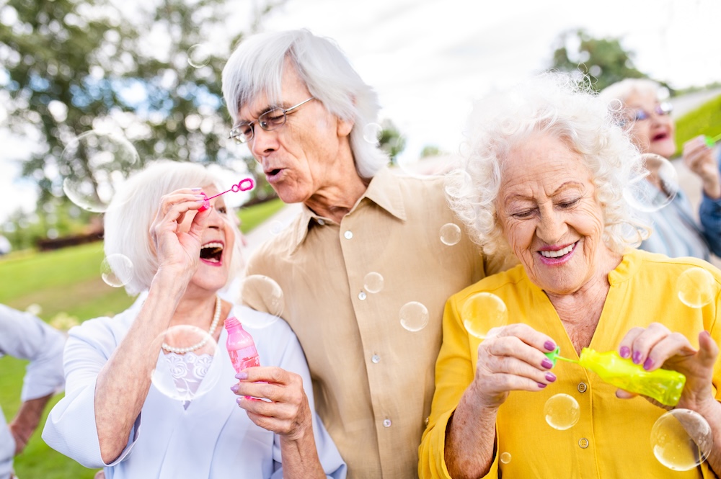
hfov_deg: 54.5
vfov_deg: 37.8
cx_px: 360
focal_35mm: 35
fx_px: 700
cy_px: 240
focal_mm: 35
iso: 200
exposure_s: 1/640
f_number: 2.8
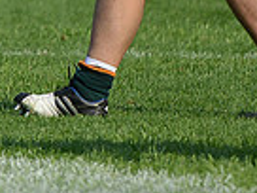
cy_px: -166
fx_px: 5917
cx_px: -85
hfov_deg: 2.5
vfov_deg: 1.9
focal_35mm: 797
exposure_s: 1/2500
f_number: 2.8
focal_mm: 195
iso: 250
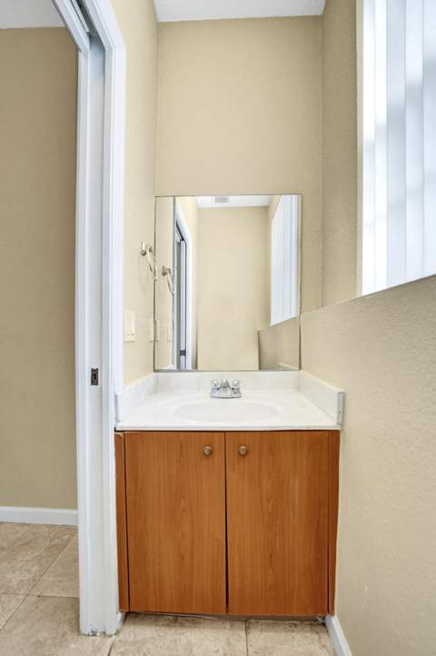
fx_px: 255
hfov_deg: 81.1
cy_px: 328
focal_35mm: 14
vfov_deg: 104.3
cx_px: 218
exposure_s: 1/400
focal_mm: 14
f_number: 2.8
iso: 1250
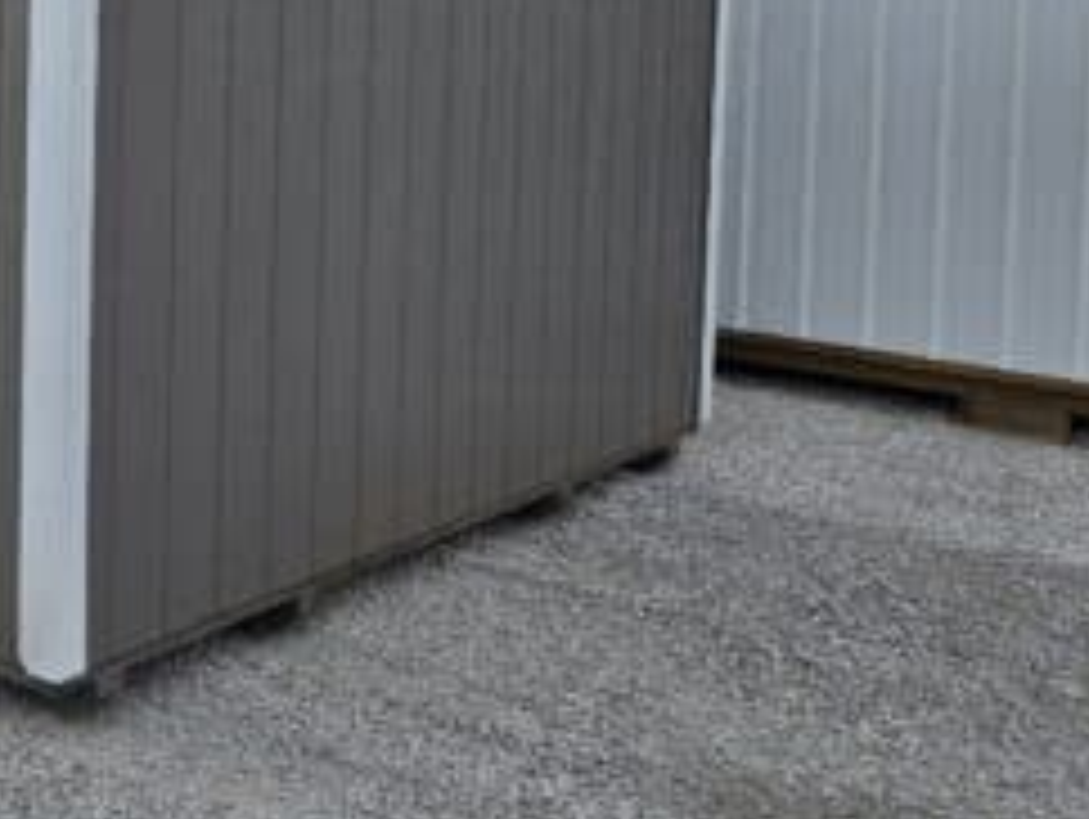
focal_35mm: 57
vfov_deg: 24.6
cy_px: 18
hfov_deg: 30.3
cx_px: -99
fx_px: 1795
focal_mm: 5.4
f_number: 1.8
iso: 25
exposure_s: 1/536
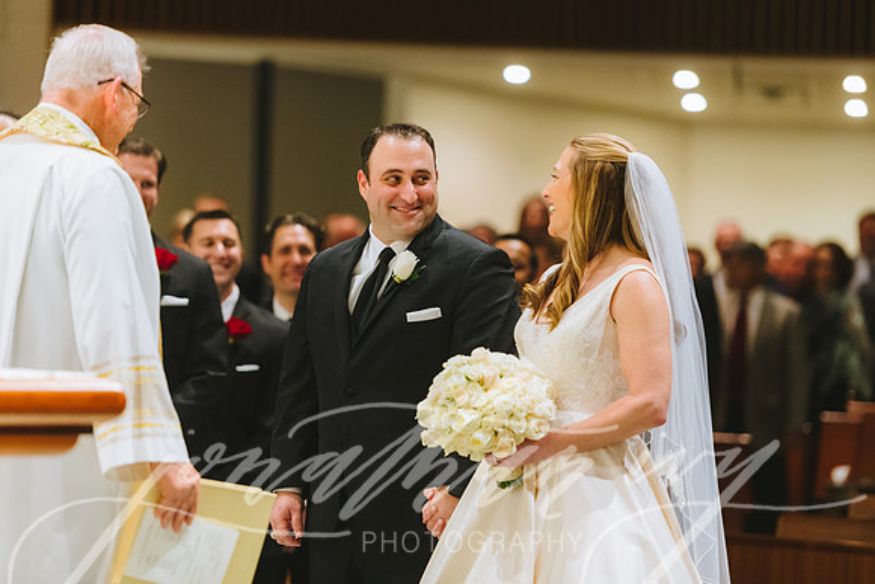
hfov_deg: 12.8
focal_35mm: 160
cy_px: 292
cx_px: 438
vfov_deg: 8.6
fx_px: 3890
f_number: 2.8
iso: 3200
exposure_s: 1/200
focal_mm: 160
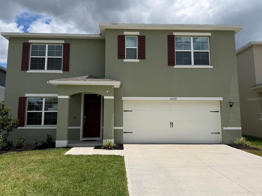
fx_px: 189
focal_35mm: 25
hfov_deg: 69.4
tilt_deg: +6.6
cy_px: 99
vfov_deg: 54.9
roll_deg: +1.4
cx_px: 127
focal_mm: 6.76
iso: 80
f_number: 1.78
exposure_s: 1/10309
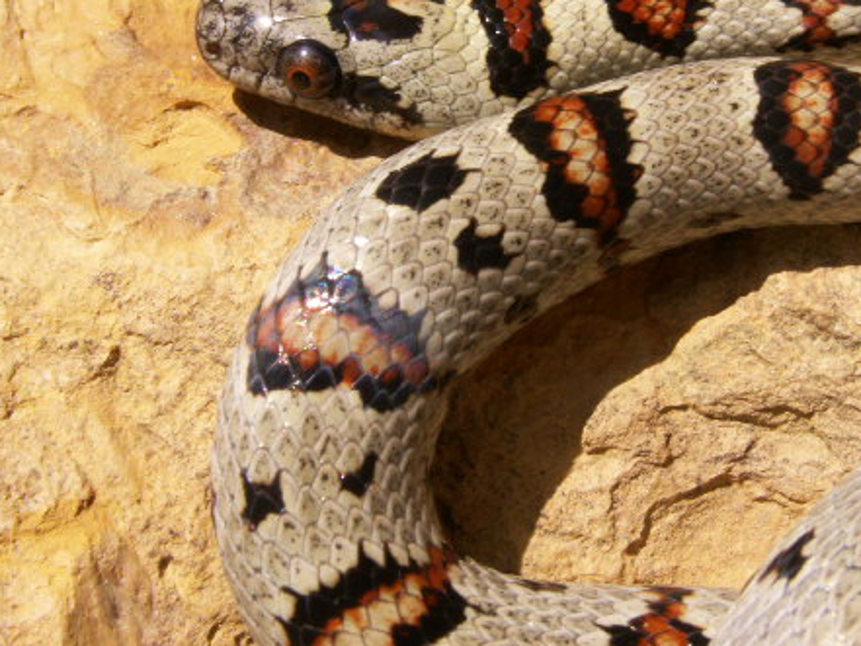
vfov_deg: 16.4
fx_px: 2239
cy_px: 180
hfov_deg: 21.7
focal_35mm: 90
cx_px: 535
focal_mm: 10.28
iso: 50
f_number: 8
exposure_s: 1/200
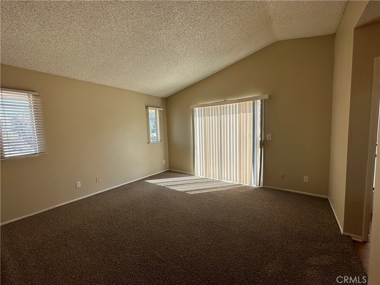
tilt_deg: -3.3
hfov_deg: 102.1
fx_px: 154
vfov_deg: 85.7
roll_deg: +2.1
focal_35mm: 14
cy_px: 142
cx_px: 190
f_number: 2.2
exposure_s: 1/489
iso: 40
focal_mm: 2.22
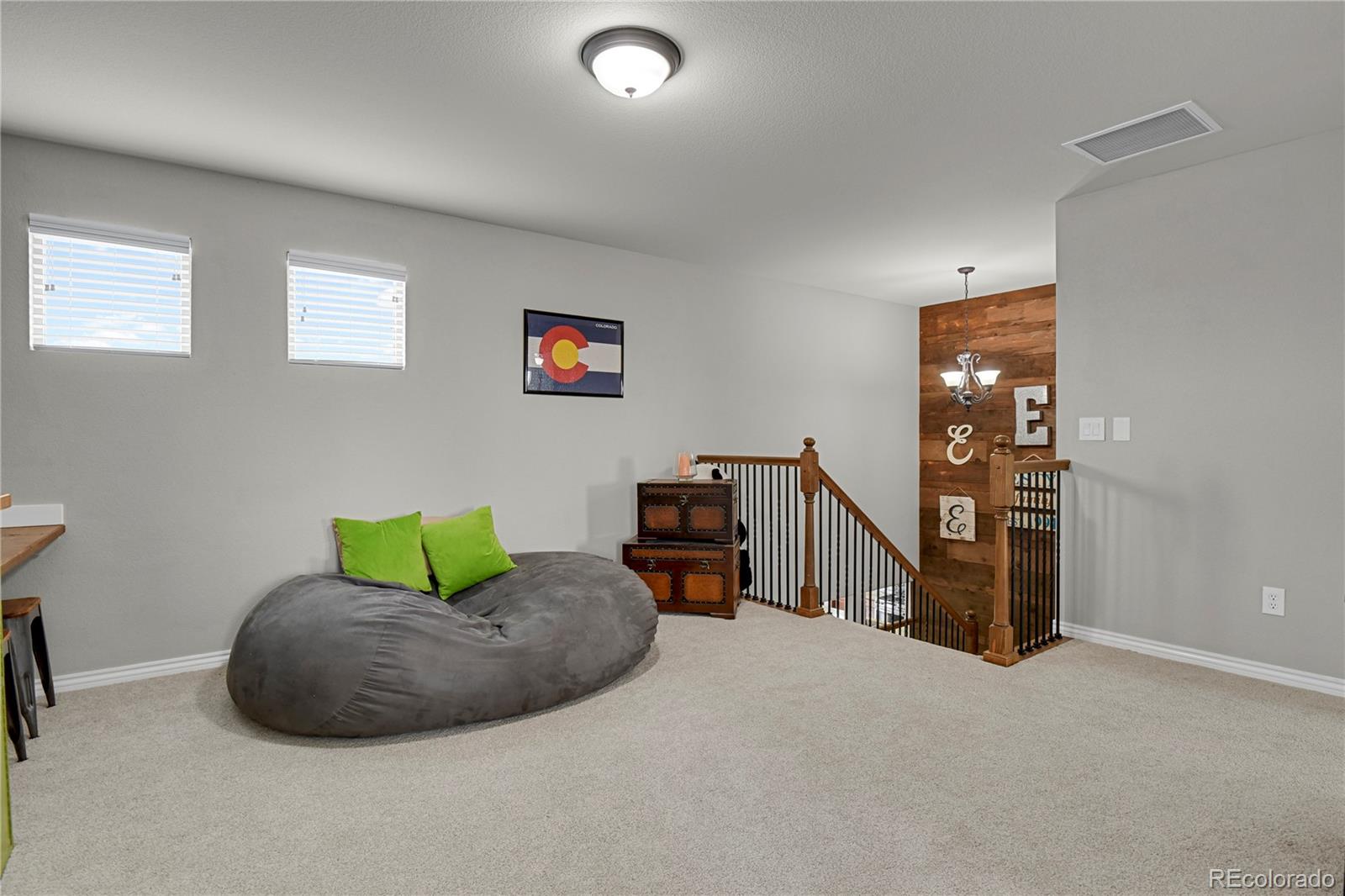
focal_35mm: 17
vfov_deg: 70.4
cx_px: 672
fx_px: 635
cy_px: 448
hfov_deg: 93.3
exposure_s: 1/20
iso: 12800
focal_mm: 17
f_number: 8
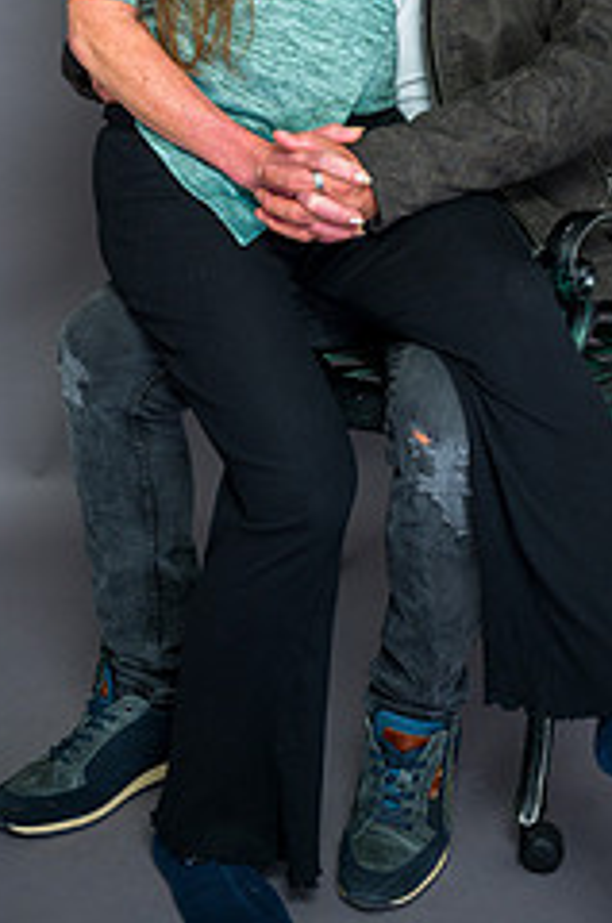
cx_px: 329
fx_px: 1972
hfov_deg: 17.6
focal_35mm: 77
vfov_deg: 25.8
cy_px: 162
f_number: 5.6
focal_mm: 41
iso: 200
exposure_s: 1/100
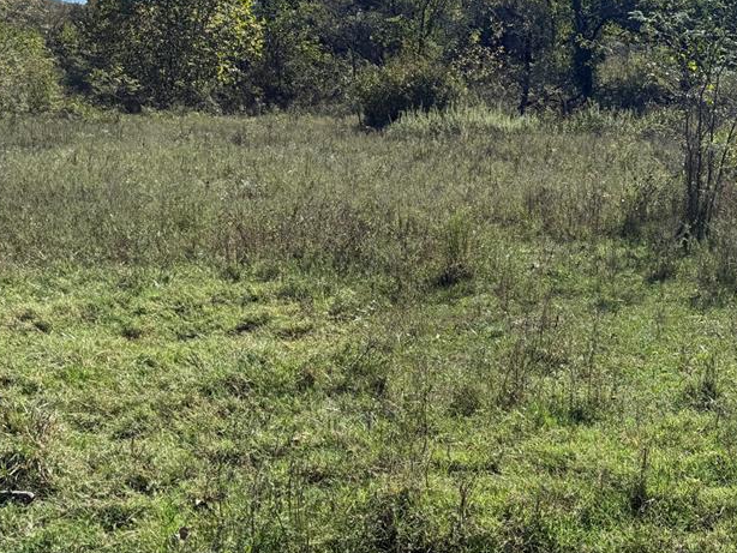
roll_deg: +2.4
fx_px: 852
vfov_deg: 35.8
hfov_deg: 45.3
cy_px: 220
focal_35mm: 40
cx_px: 544
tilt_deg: -6.4
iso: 80
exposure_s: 1/3021
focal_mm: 6.76
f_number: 1.78
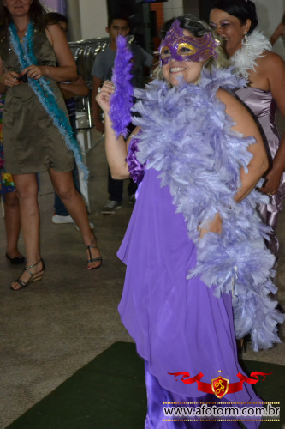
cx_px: 142
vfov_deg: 30.5
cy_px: 214
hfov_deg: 20.6
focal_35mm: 66
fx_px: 784
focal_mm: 44
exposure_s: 1/60
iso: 3200
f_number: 5.3
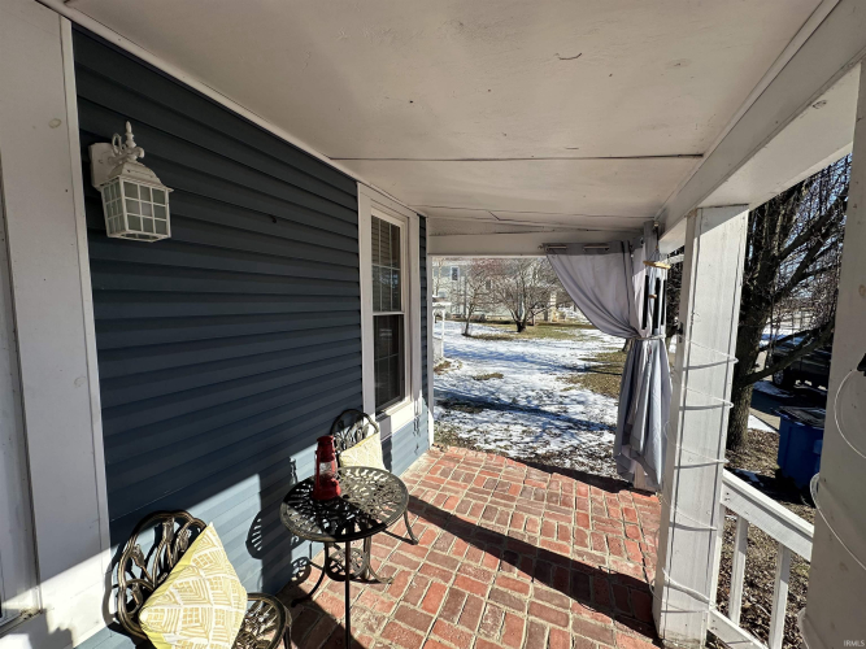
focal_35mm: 14
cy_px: 324
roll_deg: -1.2
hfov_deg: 102.1
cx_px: 433
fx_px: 350
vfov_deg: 85.7
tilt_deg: -3.8
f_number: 2.2
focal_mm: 2.22
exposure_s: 1/1416
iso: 40
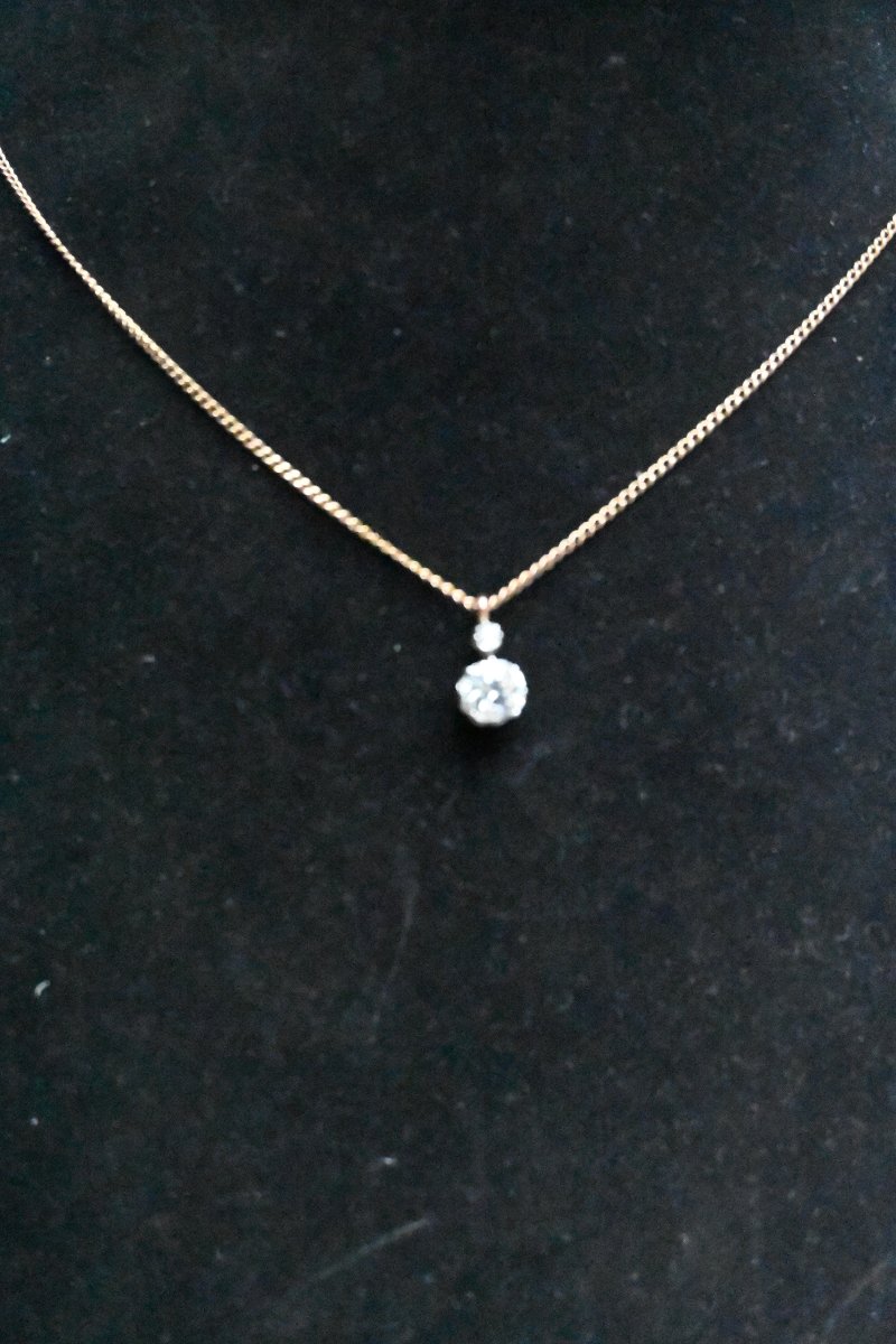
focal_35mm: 51
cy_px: 672
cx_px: 448
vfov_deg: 38.9
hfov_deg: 26.5
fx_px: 1904
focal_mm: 34
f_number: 6.3
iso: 51200
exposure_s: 1/4000
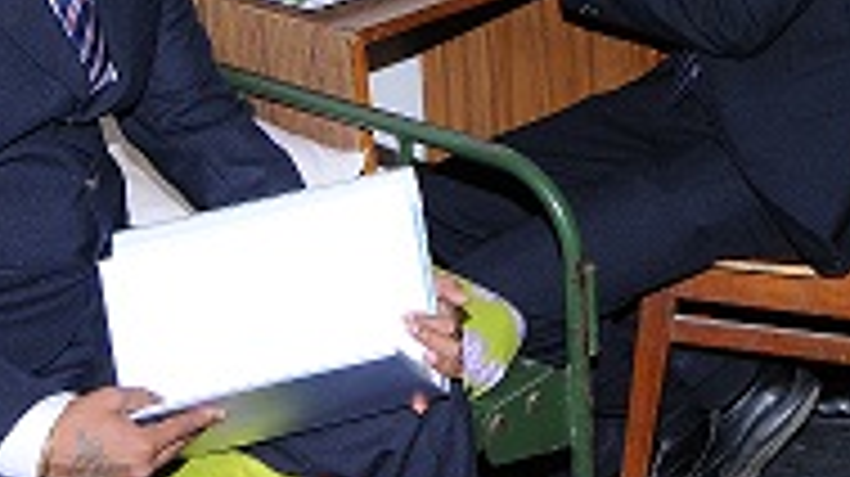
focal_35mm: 93
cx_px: 733
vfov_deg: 12.3
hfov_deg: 22.4
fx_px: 2106
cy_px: -238
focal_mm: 21
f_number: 7.1
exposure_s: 1/200
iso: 320
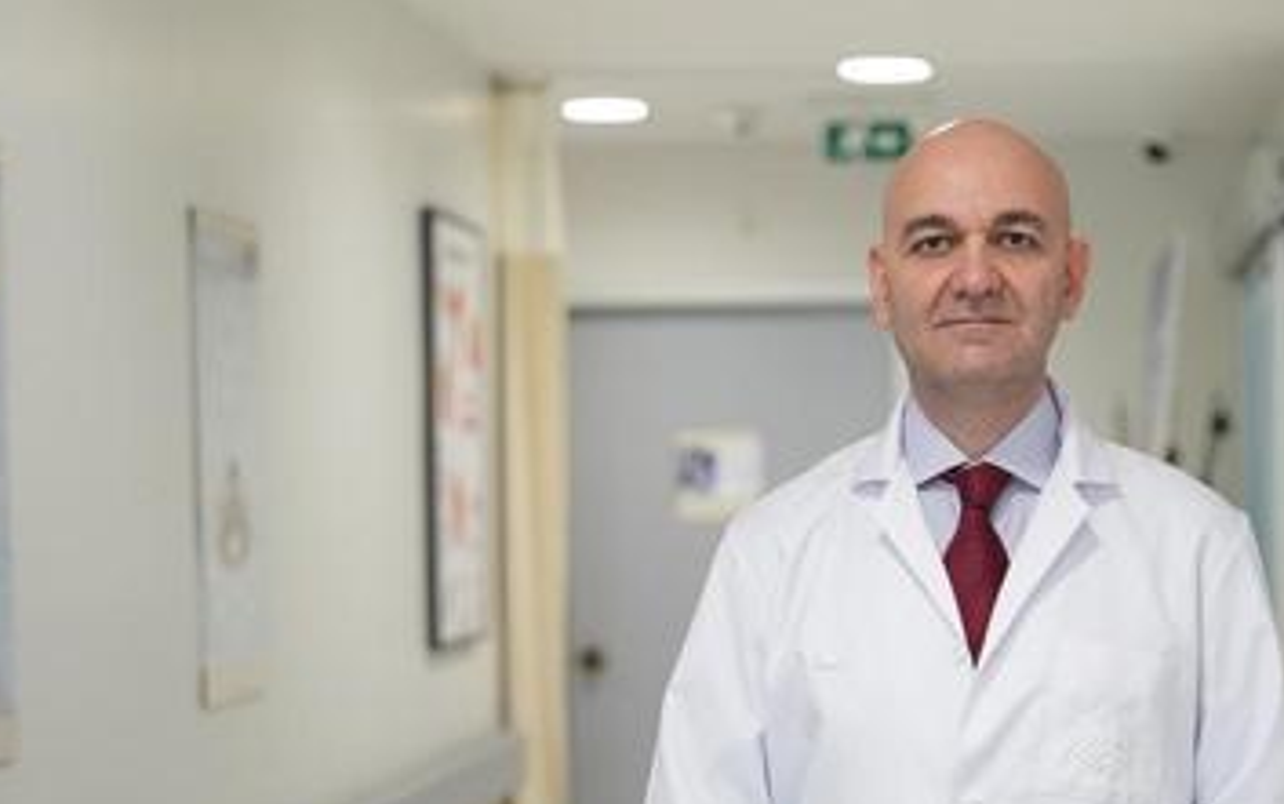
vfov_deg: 12.0
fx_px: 3816
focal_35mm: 109
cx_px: 888
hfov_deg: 19.0
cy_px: 637
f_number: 2.8
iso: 1000
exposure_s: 1/160
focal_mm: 70
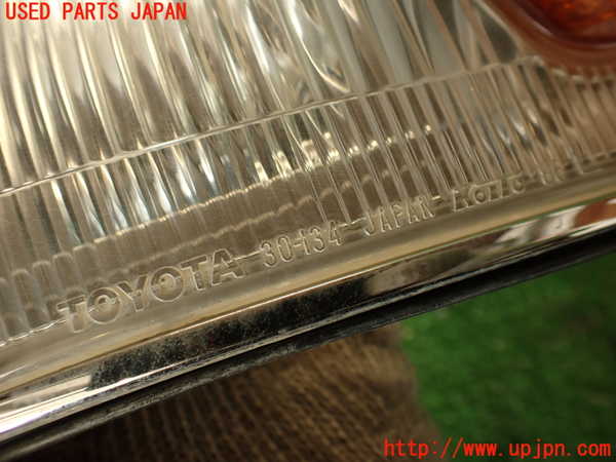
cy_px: 231
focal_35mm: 32
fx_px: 569
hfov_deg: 56.8
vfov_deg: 44.2
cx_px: 308
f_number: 2.4
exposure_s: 1/80
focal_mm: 5.79
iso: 100
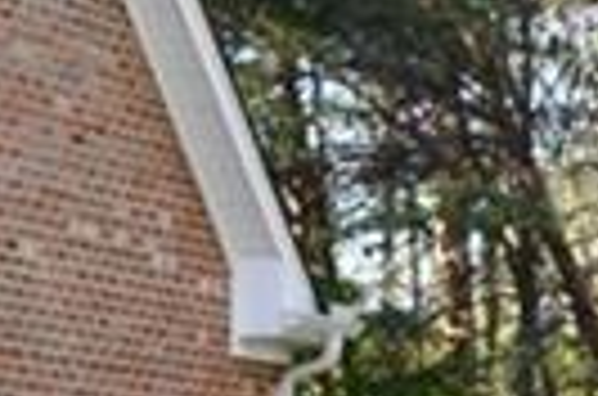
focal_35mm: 277
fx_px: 4590
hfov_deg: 7.3
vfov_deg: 4.9
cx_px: -301
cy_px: 434
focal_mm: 24
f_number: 4
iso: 140
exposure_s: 1/250
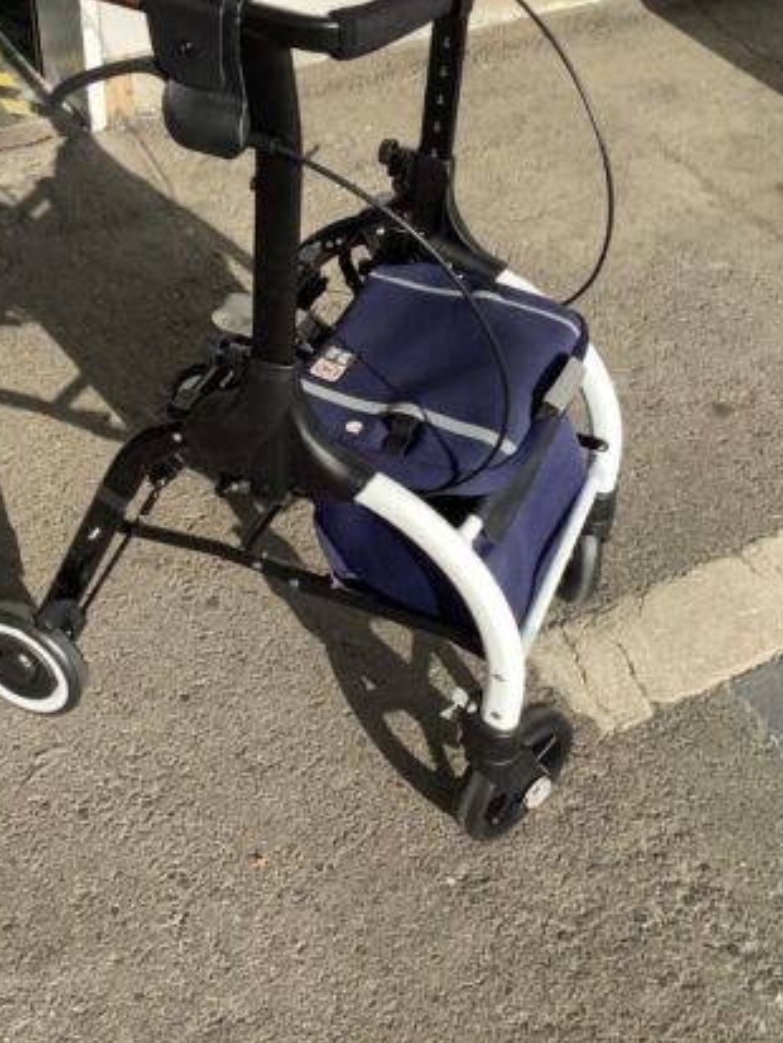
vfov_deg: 41.4
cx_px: 351
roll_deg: -2.1
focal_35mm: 45
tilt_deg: -35.4
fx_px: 1356
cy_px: 333
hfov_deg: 32.2
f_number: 2.4
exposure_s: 1/1031
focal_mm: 3.3
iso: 25
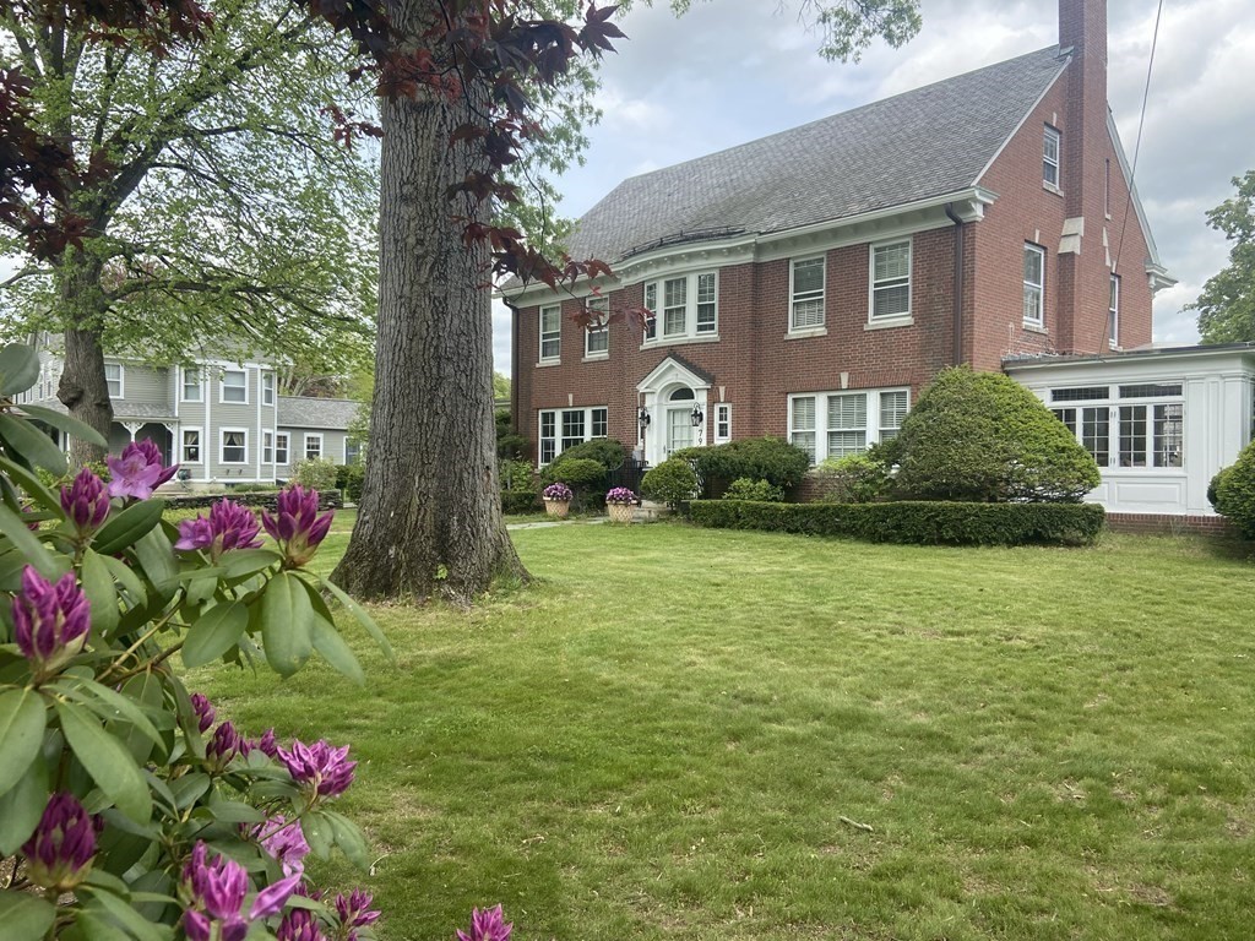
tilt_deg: +0.0
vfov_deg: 53.1
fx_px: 943
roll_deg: -1.2
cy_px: 470
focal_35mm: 26
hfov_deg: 67.3
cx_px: 628
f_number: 1.8
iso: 32
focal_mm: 4.25
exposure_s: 1/738
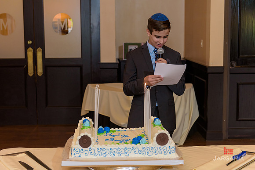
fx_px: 397
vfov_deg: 24.2
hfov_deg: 35.6
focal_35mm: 56
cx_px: 128
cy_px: 85
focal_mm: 56
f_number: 3.2
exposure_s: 1/125
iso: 1600
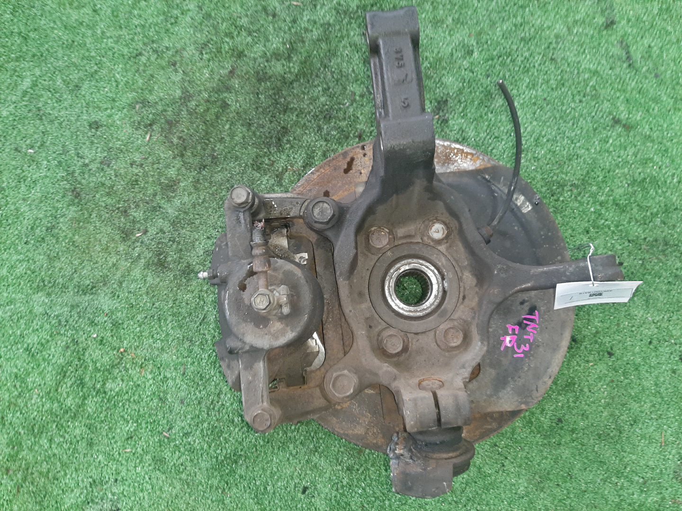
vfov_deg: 53.1
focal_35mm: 26
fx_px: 512
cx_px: 341
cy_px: 256
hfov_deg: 67.3
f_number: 1.7
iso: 195
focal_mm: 3.93
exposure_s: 1/25
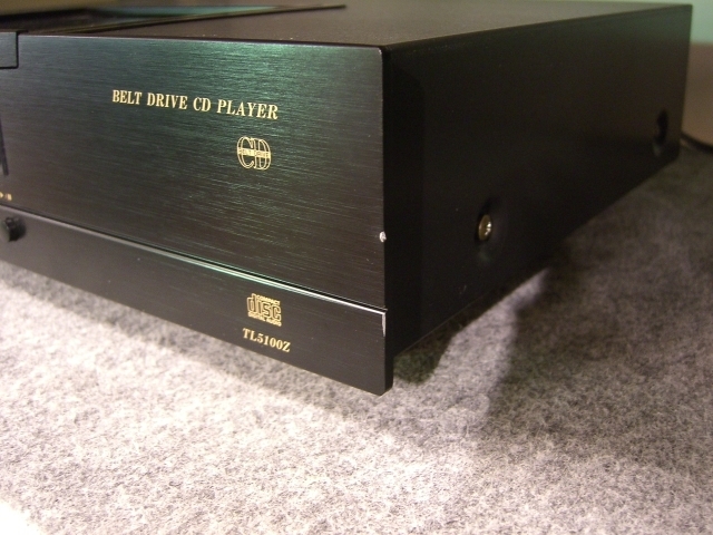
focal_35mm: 38
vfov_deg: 37.7
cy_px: 268
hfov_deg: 49.0
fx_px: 783
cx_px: 356
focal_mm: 7.9
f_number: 2.8
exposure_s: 1/5
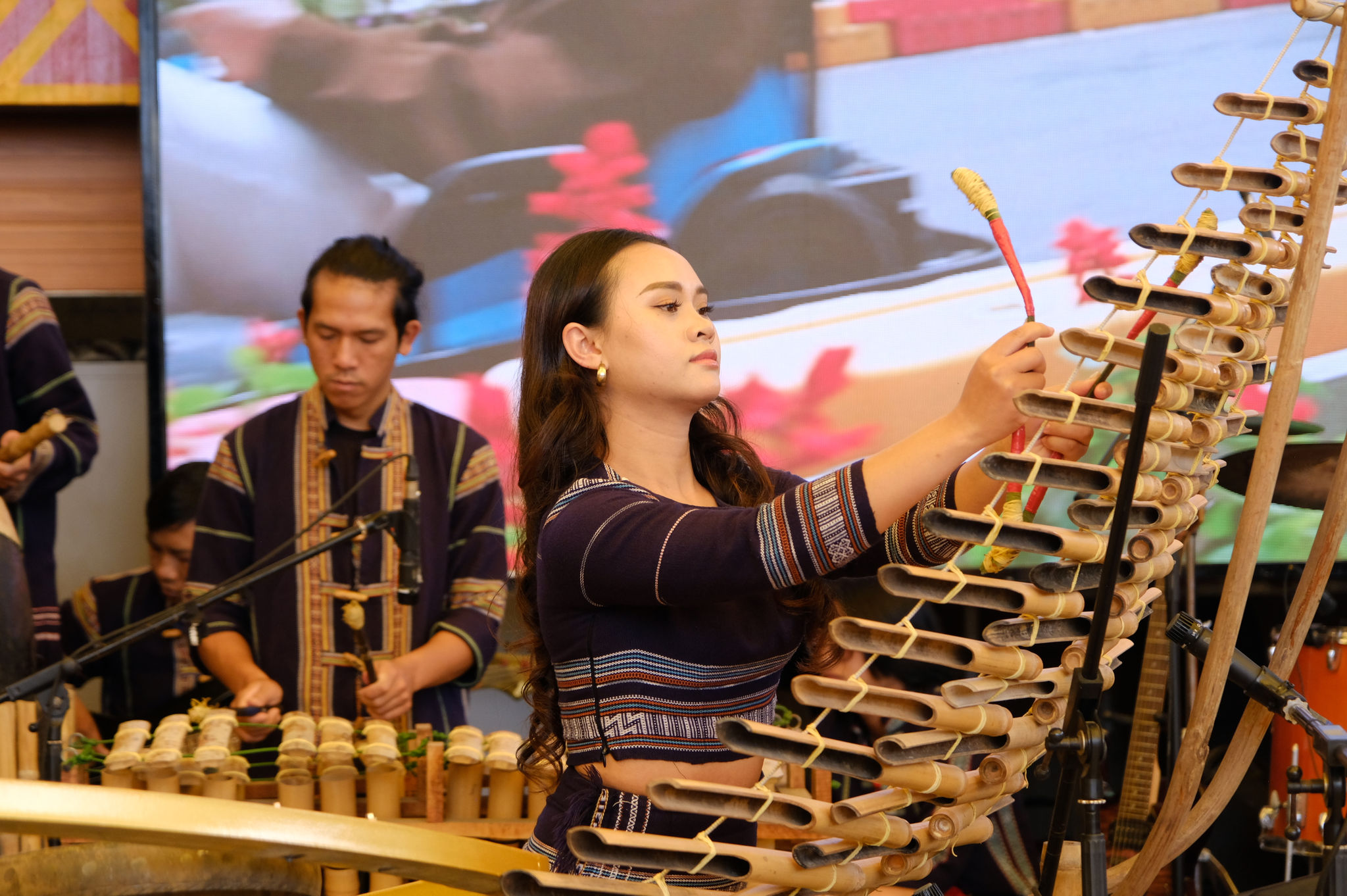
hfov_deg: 21.5
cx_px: 674
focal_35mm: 95
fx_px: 3552
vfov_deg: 14.4
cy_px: 448
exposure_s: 1/500
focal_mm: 63
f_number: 4
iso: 1000
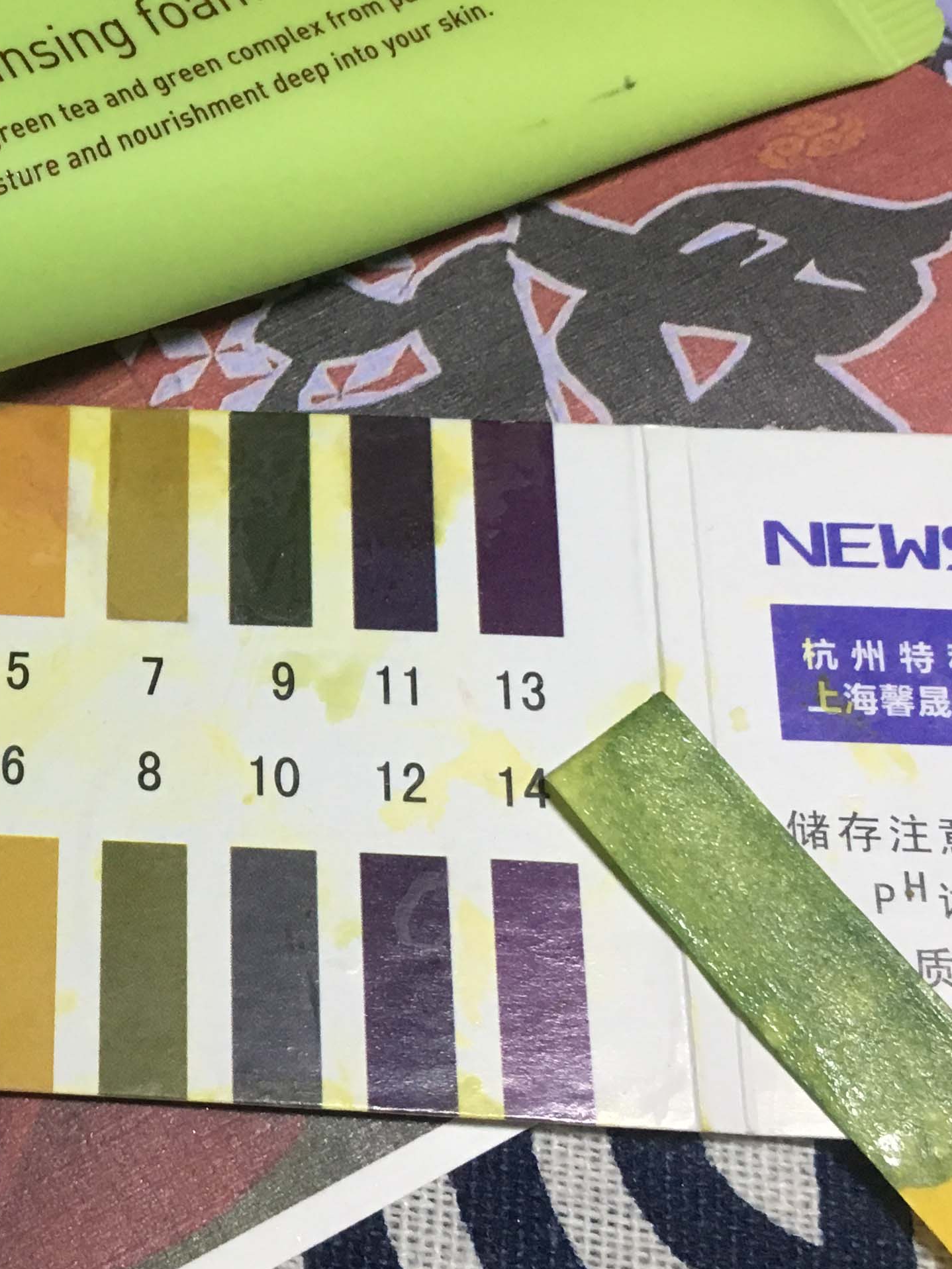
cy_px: 471
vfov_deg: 31.5
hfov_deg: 22.7
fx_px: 2237
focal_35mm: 61
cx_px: -95
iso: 64
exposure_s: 1/33
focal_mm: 4.15
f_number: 2.2
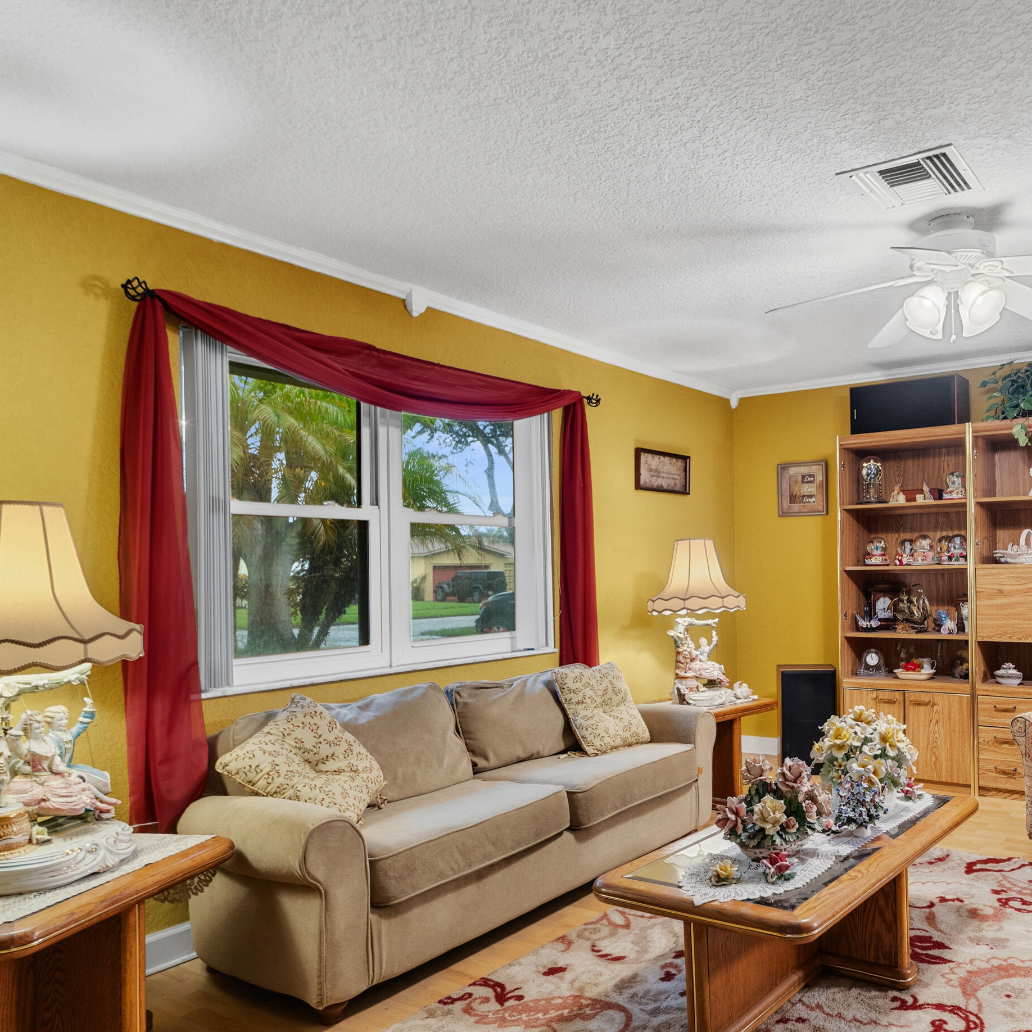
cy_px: 546
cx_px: 742
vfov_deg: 62.9
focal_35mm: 25
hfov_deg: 60.3
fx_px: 843
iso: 320
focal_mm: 12
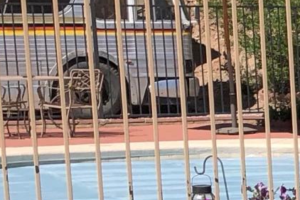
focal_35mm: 207
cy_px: 280
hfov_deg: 8.0
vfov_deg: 6.6
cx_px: 993
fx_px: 1724
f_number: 1.8
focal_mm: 4
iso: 20
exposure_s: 1/2000
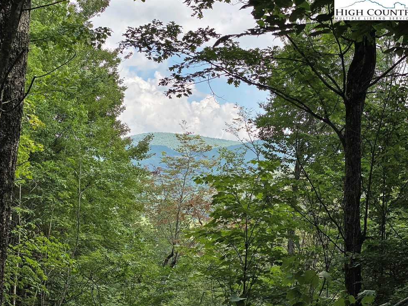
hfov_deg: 35.5
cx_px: 207
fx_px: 637
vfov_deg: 27.0
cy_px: 158
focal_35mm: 54
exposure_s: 1/1497
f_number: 2
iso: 20
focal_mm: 6
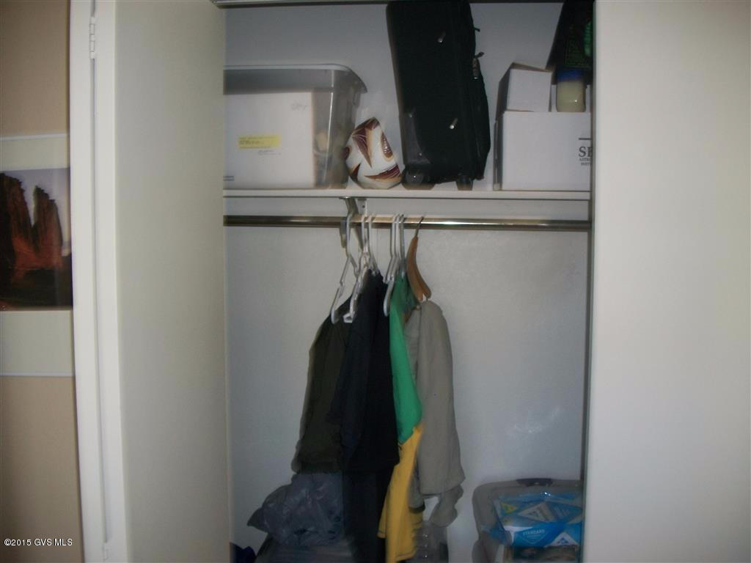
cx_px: 376
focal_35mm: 32
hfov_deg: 56.8
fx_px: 694
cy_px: 282
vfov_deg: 44.2
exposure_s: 1/30
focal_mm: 5.7
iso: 80
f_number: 2.9
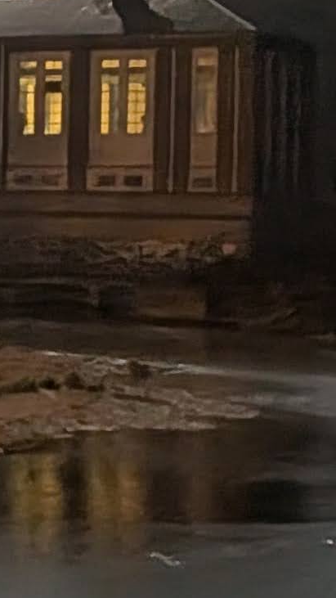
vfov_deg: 15.0
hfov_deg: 8.1
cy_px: 176
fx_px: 2266
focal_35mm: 143
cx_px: -321
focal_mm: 4.53
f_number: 1.7
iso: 4526
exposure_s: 1/10
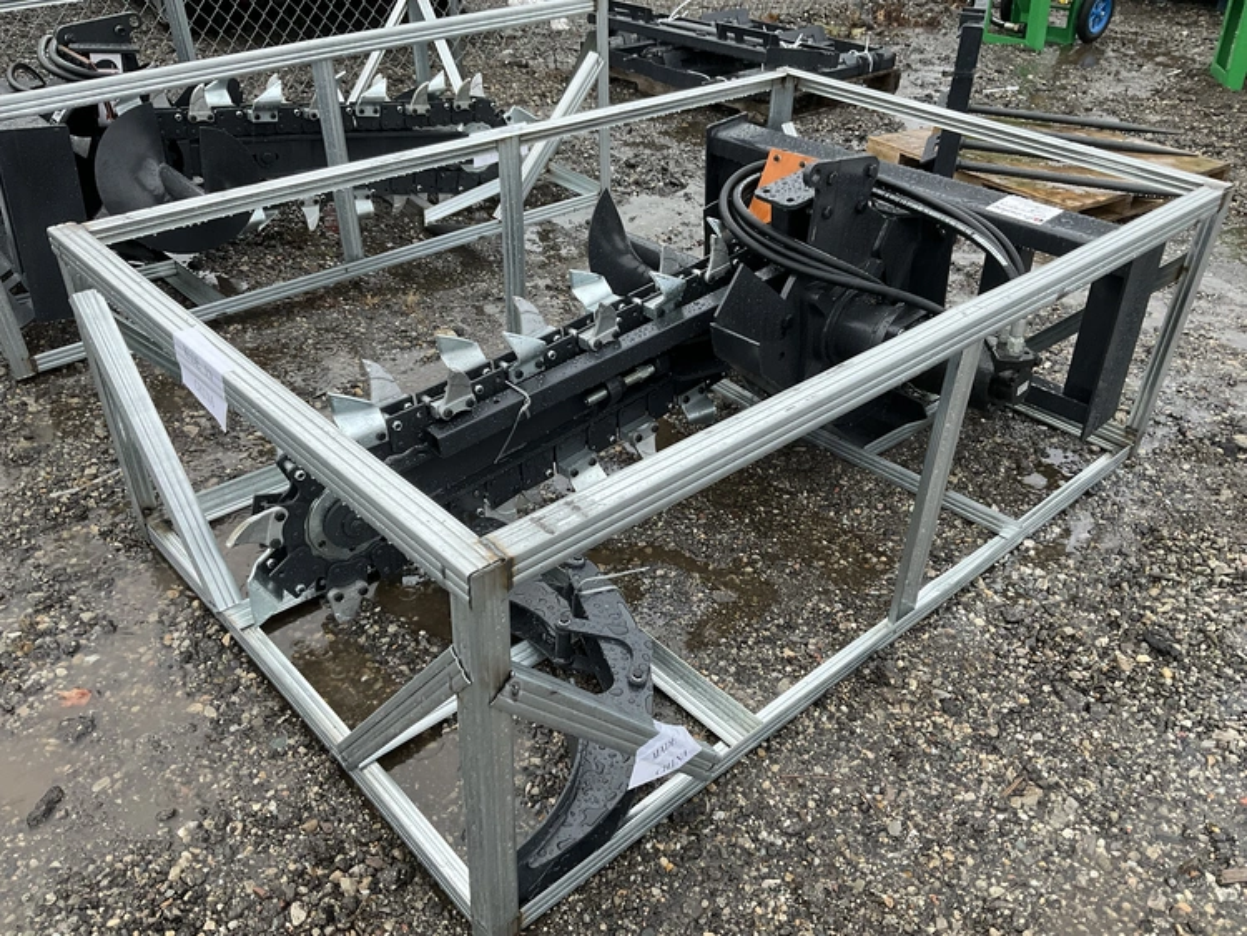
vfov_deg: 48.3
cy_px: 468
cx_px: 624
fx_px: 1045
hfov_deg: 61.6
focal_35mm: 29
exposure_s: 1/63
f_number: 1.8
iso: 64
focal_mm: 3
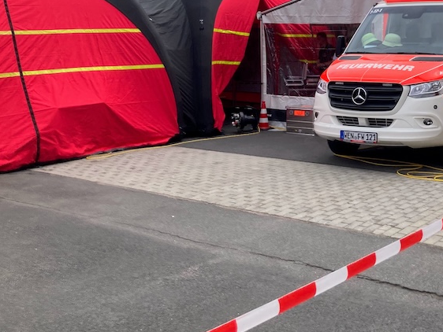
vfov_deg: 28.2
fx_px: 653
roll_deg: -1.0
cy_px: 85
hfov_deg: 35.2
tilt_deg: -3.1
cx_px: 401
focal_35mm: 51
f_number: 1.8
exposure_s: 1/2315
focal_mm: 3.99
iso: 20
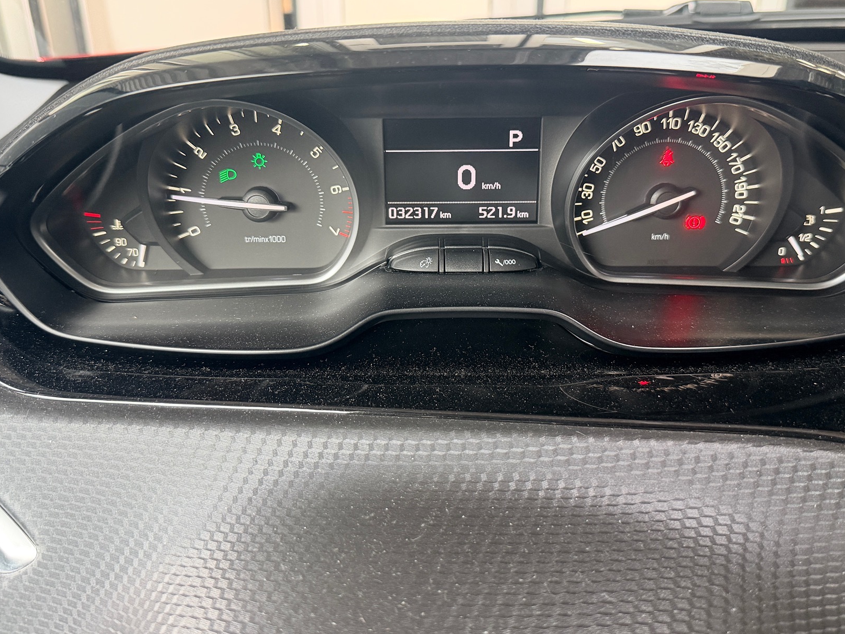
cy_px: 292
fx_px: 732
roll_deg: +0.3
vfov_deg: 46.8
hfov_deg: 60.0
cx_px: 431
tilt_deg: -25.5
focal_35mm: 30
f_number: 1.78
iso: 320
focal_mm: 6.76
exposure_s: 1/60
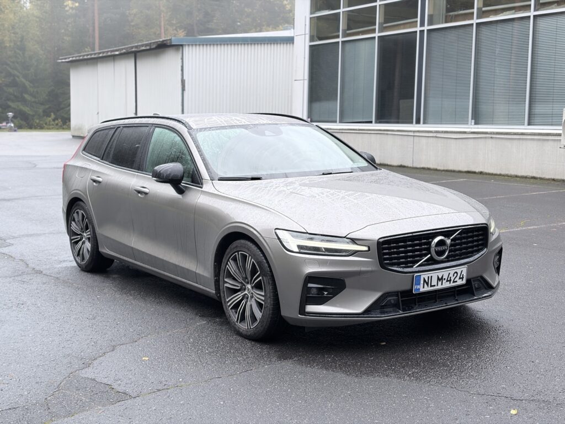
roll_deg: -0.9
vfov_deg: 28.0
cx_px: 282
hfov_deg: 36.8
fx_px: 849
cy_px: 212
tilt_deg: -7.7
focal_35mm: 52
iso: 50
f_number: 1.6
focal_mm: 5.96
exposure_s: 1/121
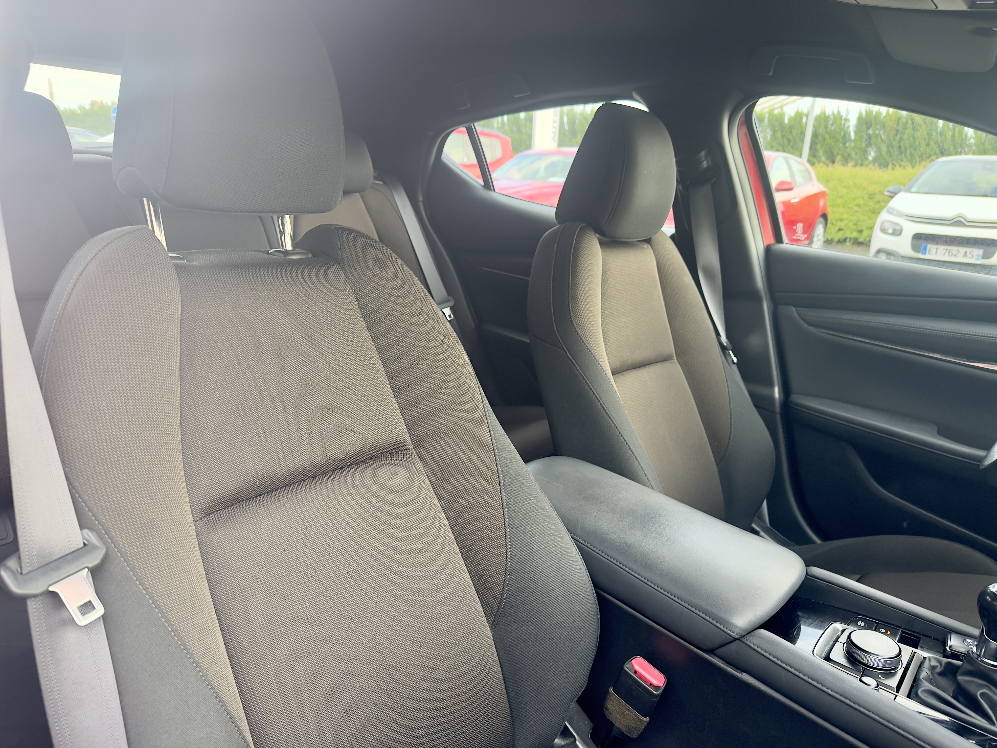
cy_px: 374
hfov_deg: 71.6
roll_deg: -3.8
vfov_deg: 56.8
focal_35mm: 24
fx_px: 691
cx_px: 498
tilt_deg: -15.7
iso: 125
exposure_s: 1/121
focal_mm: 6.76
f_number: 1.78
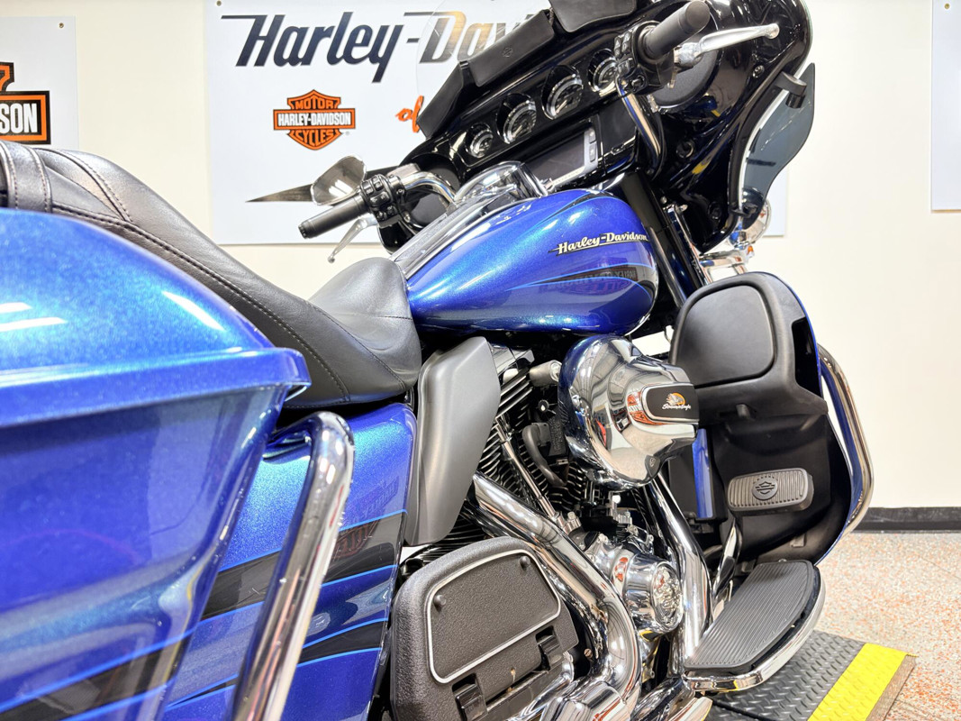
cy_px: 360
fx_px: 722
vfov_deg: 53.1
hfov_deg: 67.3
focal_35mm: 26
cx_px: 480
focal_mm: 5.96
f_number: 1.6
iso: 80
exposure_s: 1/120
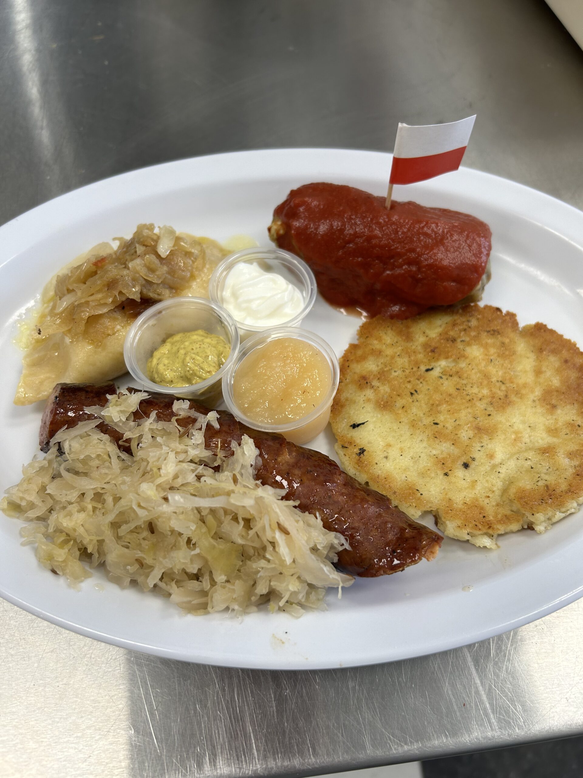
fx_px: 584
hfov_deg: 53.1
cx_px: 292
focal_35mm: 26
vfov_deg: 67.3
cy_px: 389
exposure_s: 1/120
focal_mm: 5.7
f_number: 1.5
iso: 64
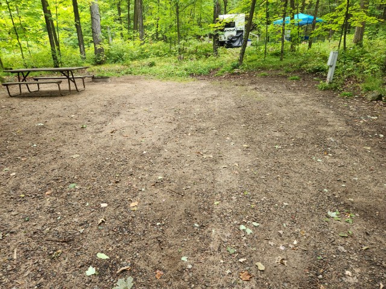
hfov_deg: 73.9
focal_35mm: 23
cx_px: 193
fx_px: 256
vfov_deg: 58.9
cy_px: 144
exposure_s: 1/120
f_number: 1.8
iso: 200
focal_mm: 5.4
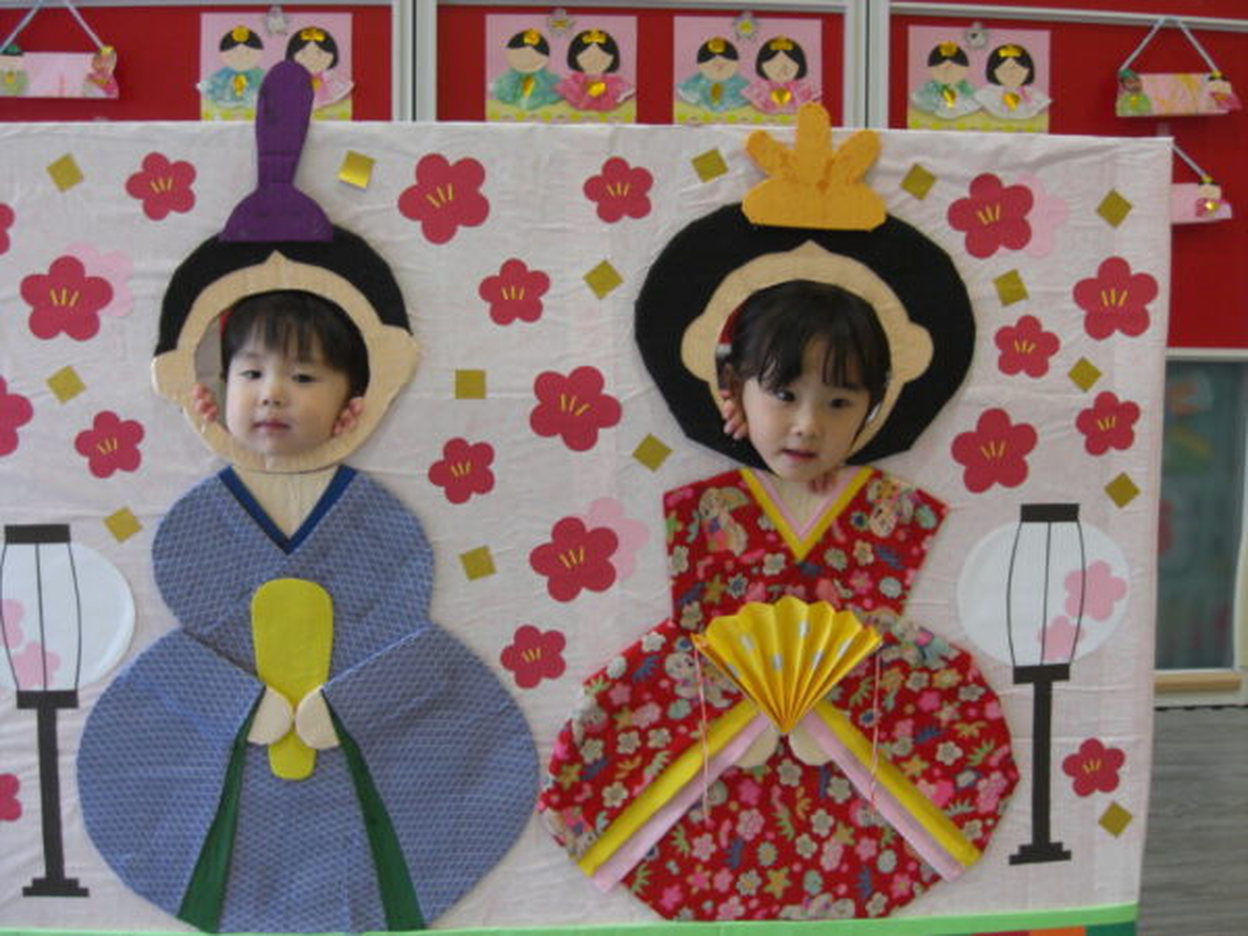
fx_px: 1370
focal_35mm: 38
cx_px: 624
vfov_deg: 37.7
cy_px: 468
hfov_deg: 49.0
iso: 200
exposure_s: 1/60
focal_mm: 7.9
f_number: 2.8
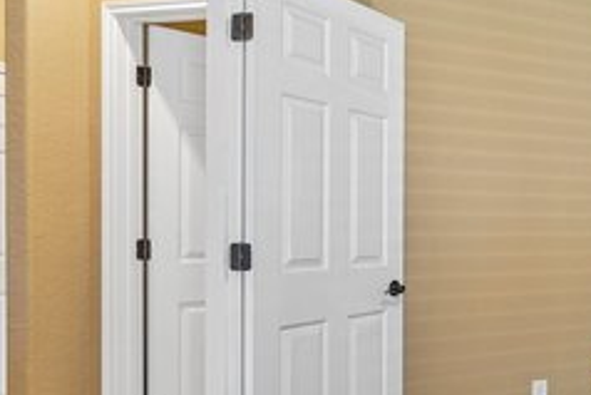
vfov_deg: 31.2
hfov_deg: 37.3
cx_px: 665
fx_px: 706
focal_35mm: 43
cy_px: 230
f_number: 8
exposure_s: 1/2.5
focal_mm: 16
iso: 400
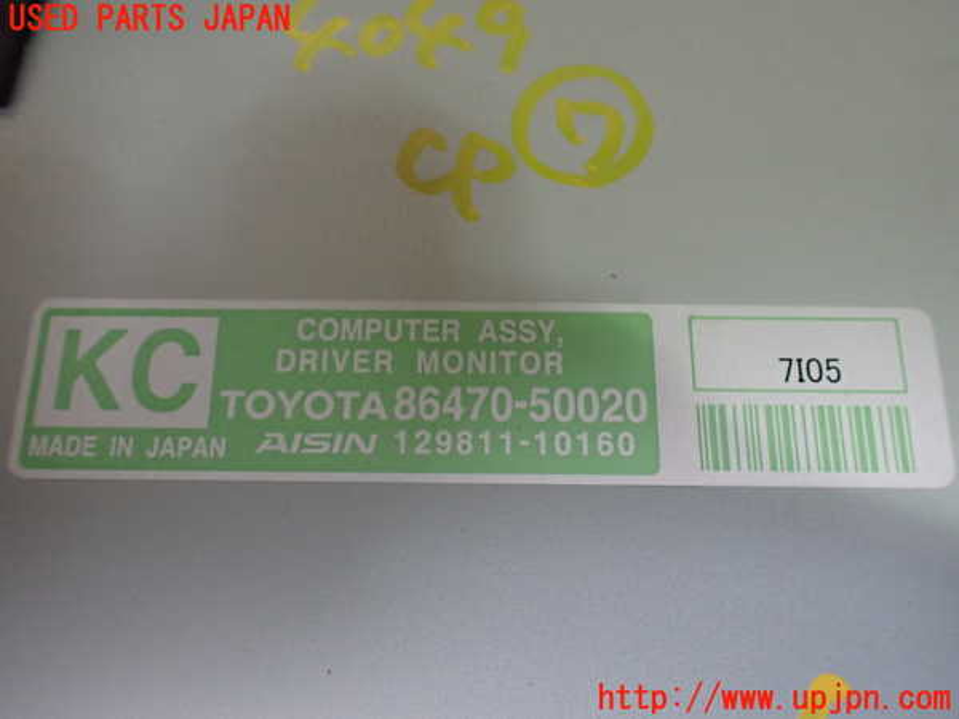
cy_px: 360
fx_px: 831
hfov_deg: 60.0
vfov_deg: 46.8
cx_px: 480
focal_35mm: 30
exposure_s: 1/100
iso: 800
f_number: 2.3
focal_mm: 5.4
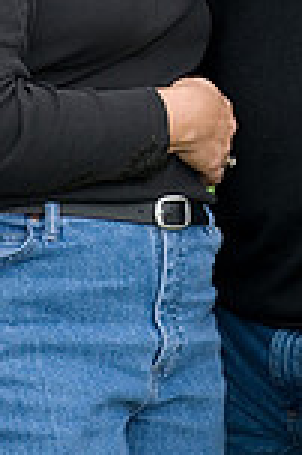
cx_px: 232
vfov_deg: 3.7
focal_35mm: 562
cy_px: -102
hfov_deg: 2.4
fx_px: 7087
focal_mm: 190
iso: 250
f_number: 4
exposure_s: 1/160
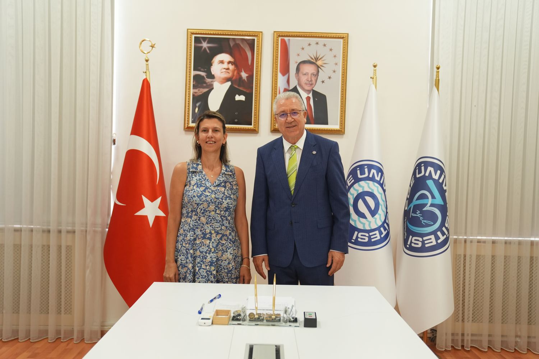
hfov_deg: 54.4
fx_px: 524
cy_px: 180
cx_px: 270
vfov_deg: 37.9
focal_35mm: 35
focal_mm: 35
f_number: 3.2
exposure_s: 1/125
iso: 1600
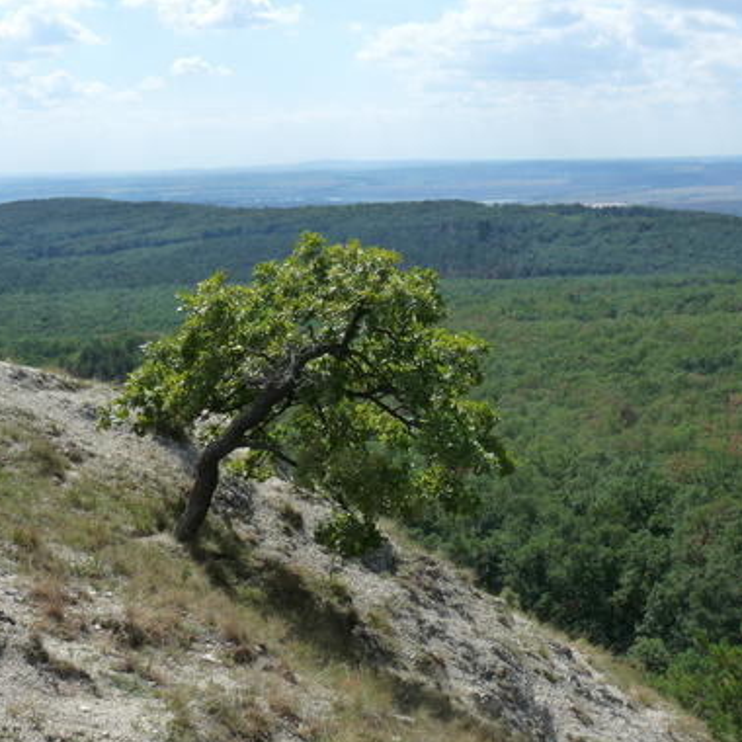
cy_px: 373
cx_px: 392
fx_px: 1407
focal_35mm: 58
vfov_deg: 29.6
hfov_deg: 29.5
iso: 160
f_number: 6.3
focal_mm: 6.9
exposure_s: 1/500
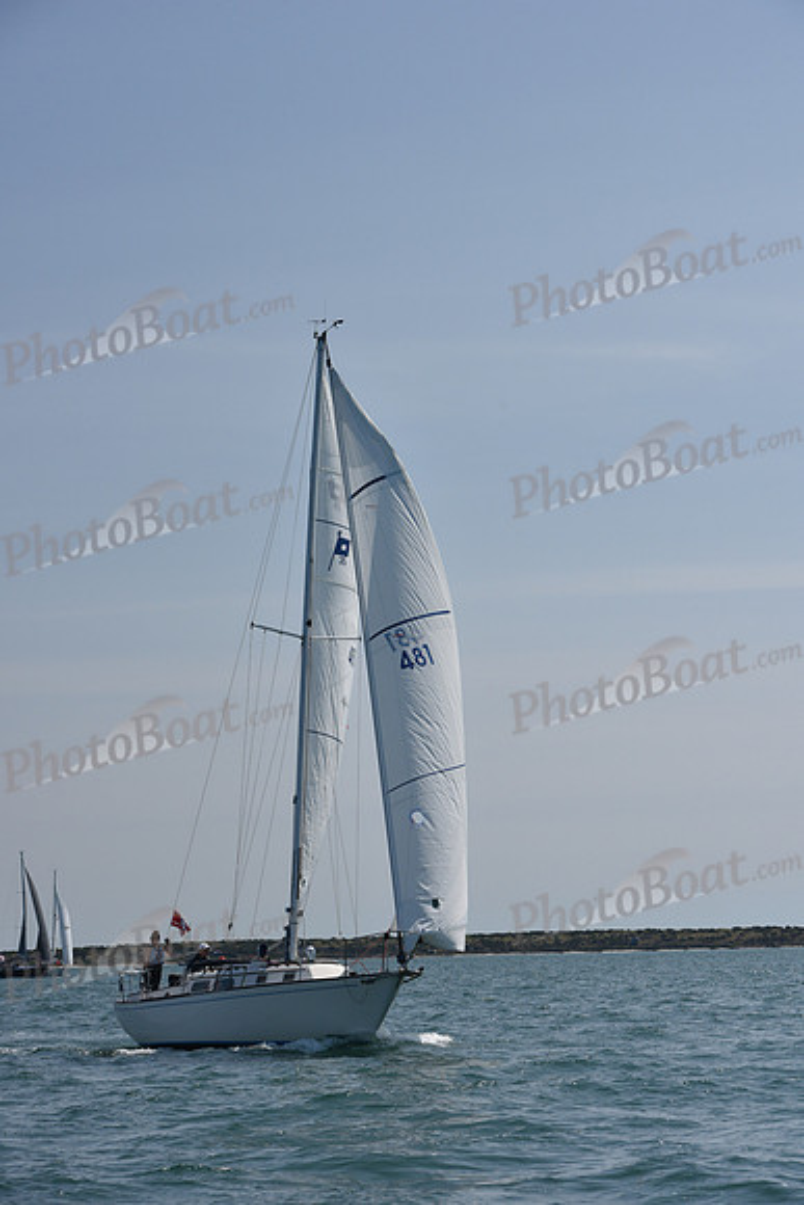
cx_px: 402
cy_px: 602
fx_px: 3013
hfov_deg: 15.2
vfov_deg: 22.6
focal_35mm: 90
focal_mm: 90
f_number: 8
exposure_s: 1/800
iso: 320
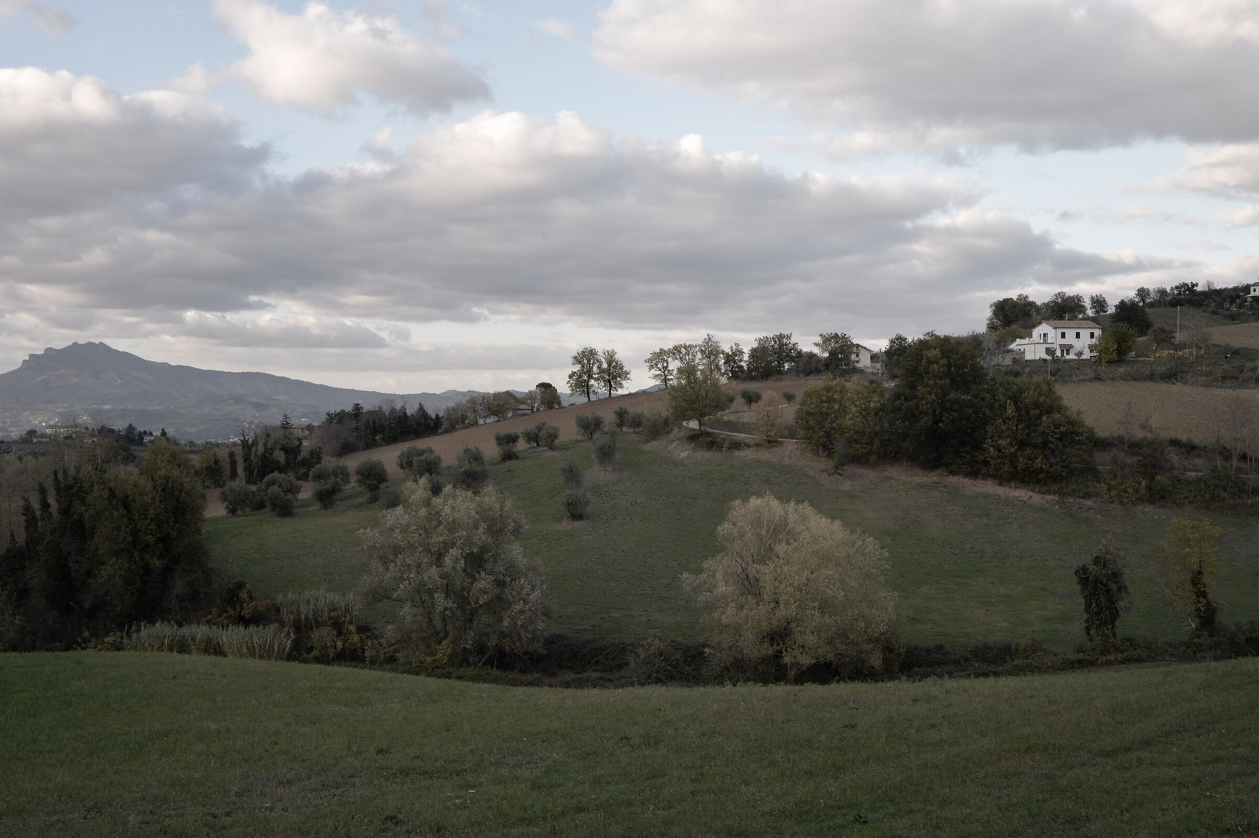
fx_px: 1223
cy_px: 419
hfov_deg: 54.5
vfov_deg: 37.8
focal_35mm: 35
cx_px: 630
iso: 200
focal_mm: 35
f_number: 8
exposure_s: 1/160
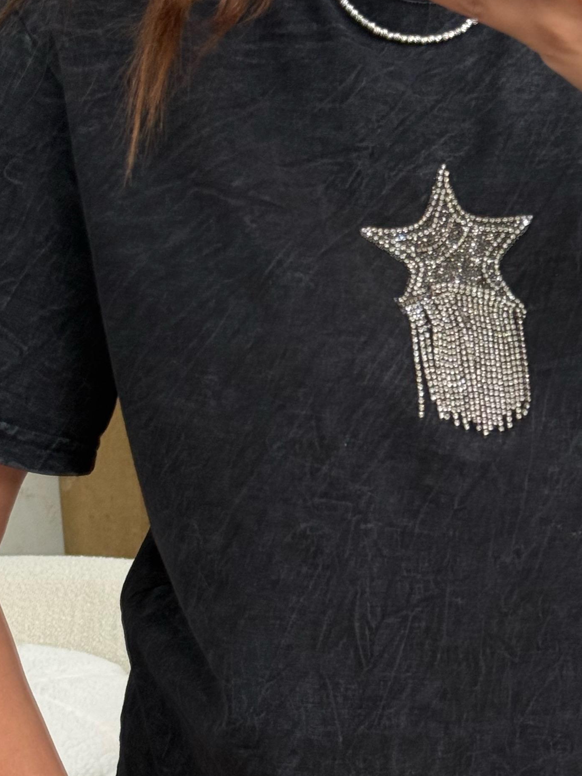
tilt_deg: -29.3
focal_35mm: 105
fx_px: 2354
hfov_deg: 14.0
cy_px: 587
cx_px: 426
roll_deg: +0.4
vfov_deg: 18.6
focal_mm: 6.76
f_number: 1.78
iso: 100
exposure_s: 1/118
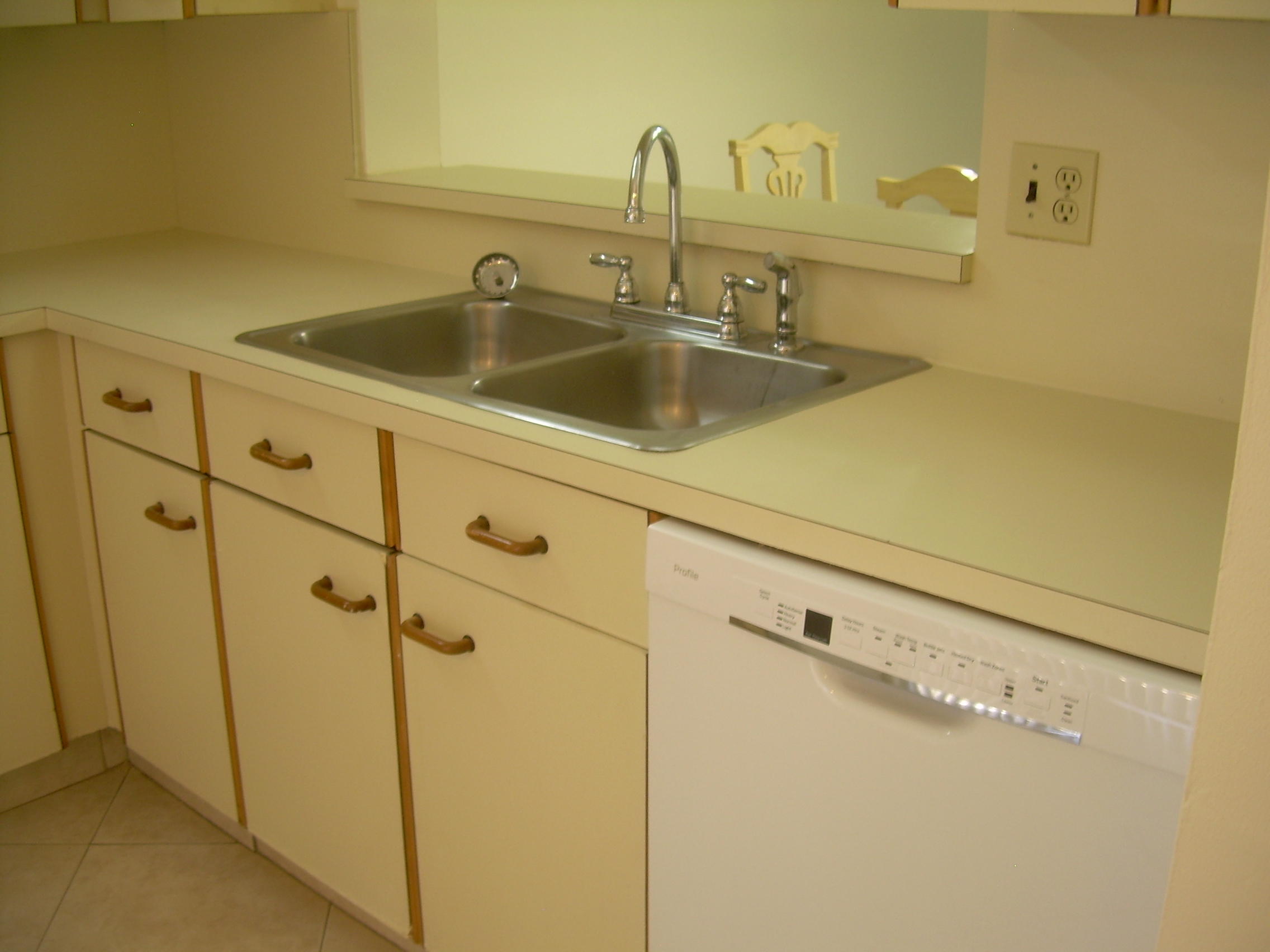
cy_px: 476
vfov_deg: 37.7
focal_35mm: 38
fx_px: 1394
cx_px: 635
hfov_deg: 49.0
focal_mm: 6.3
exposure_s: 1/10.4
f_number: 2.8
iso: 50
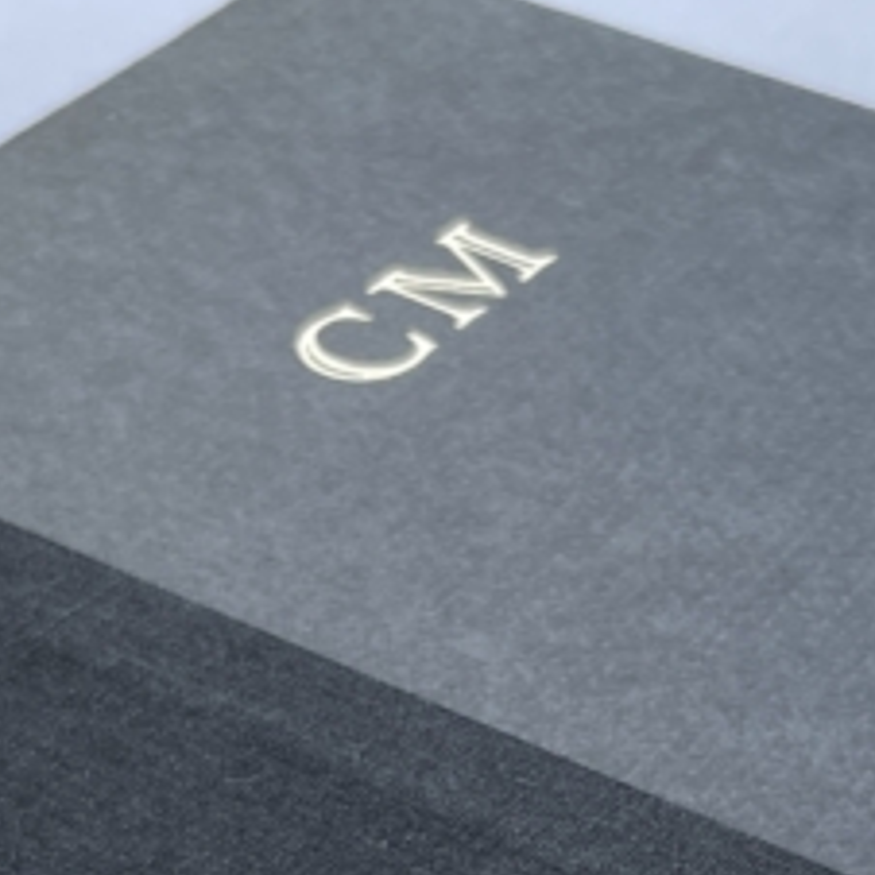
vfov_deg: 15.7
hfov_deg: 16.6
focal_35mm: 104
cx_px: 697
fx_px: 2974
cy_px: 1231
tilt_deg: -46.7
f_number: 1.6
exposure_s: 1/332
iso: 32
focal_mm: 4.2
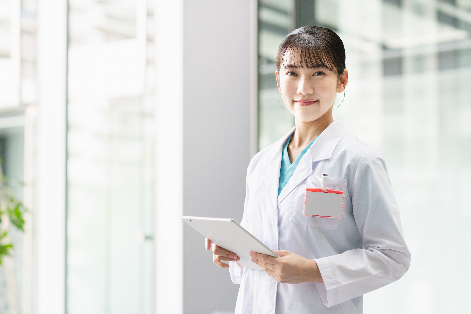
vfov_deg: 16.1
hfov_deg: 23.9
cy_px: 157
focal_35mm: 85
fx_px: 1111
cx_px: 236
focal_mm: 85
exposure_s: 1/160
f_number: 2.8
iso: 400
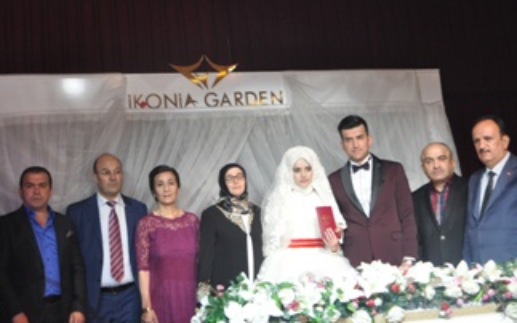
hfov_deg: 31.1
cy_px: 134
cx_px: 198
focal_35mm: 66
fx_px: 926
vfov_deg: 19.8
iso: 800
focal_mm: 31
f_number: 4
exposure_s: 1/60
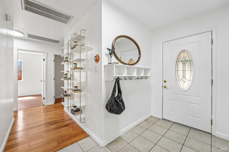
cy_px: 76
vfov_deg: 81.2
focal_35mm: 14
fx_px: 89
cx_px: 114
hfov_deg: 104.3
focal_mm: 14
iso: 640
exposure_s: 1/30
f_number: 8
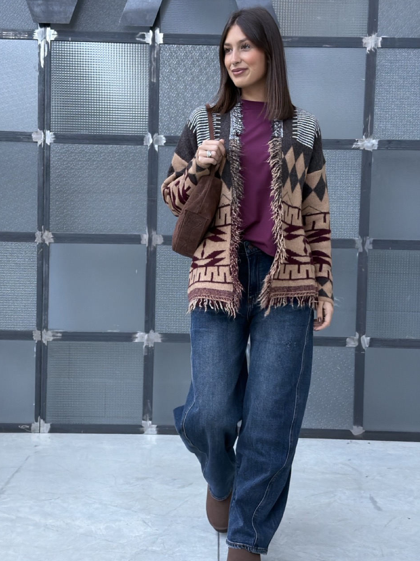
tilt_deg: -3.5
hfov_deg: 29.7
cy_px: 278
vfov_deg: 38.9
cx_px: 210
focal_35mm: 49
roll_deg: -0.8
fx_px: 793
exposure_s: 1/121
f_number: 1.78
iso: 500
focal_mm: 6.76
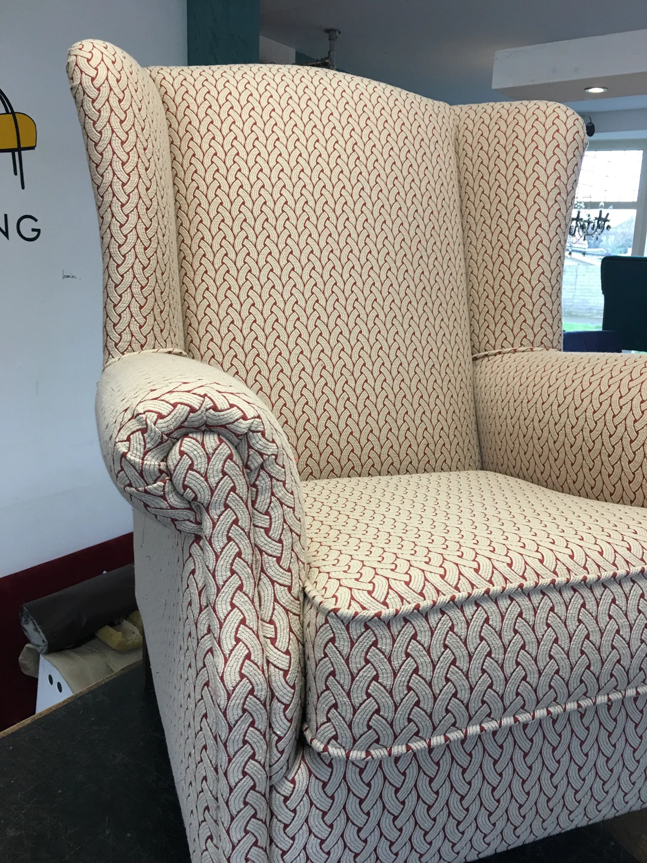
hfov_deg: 48.2
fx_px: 723
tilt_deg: -11.4
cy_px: 432
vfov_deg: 61.7
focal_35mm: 29
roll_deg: -2.5
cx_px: 324
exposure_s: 1/33
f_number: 2.2
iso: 50
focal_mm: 4.15
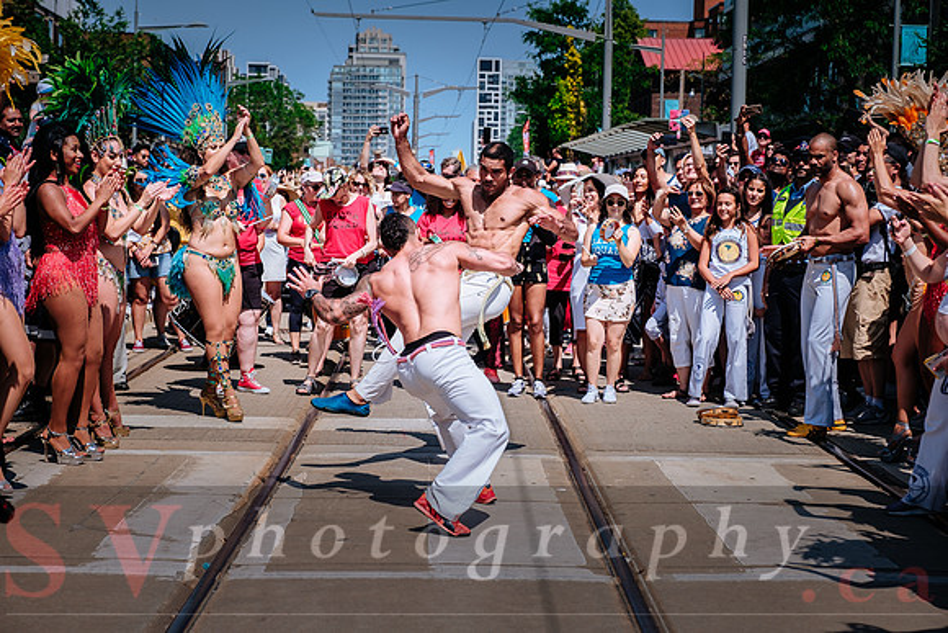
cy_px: 316
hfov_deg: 30.5
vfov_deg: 20.6
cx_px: 474
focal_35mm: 66
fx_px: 1738
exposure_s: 1/2000
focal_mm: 44.1
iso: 250
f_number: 4
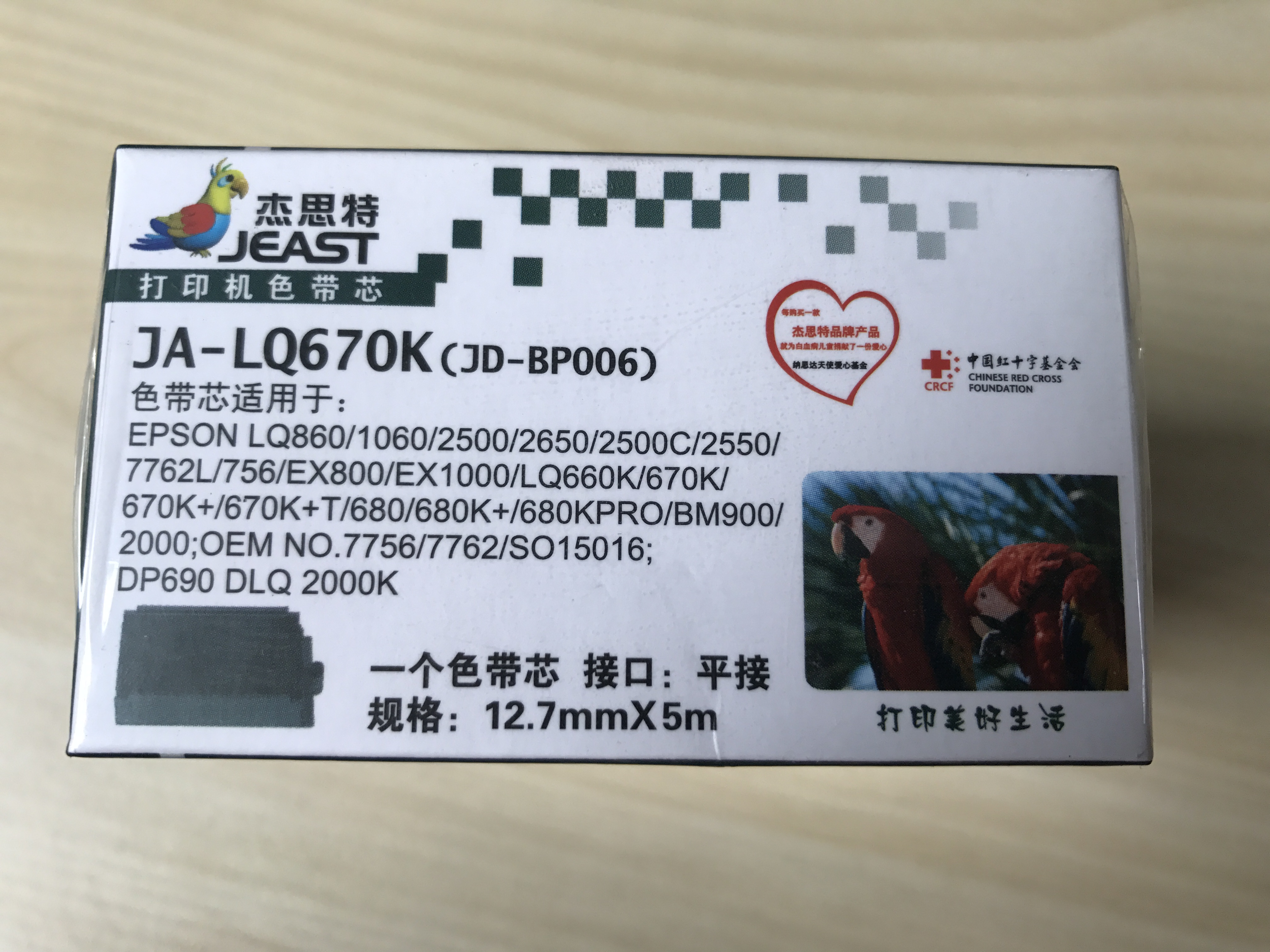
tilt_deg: -78.3
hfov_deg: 63.4
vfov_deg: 49.7
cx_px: 635
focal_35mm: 28
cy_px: 476
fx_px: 1027
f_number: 1.8
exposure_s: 1/100
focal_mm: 3.99
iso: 32
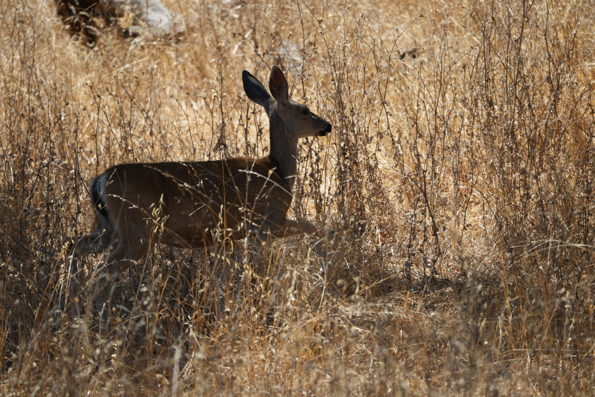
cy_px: 198
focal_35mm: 400
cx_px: 298
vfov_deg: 3.4
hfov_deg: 5.2
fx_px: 6611
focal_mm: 400
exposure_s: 1/1000
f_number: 6.3
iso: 640
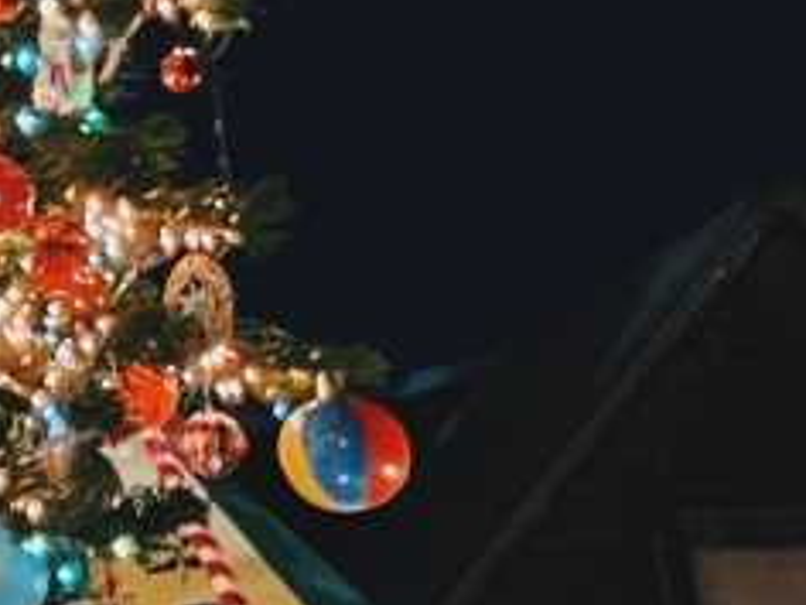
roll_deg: -0.5
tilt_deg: +16.3
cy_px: -154
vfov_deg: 8.3
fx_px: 4098
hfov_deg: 9.2
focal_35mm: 176
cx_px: -1537
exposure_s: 1/30
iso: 500
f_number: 1.6
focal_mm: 5.1
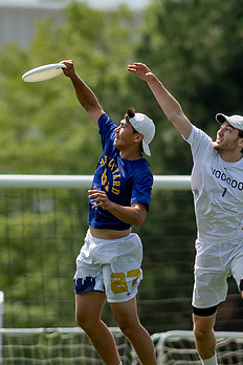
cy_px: 149
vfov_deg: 1.7
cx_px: 134
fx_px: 12240
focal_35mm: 1209
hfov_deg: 1.1
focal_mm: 300
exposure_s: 1/3200
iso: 110
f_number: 2.8
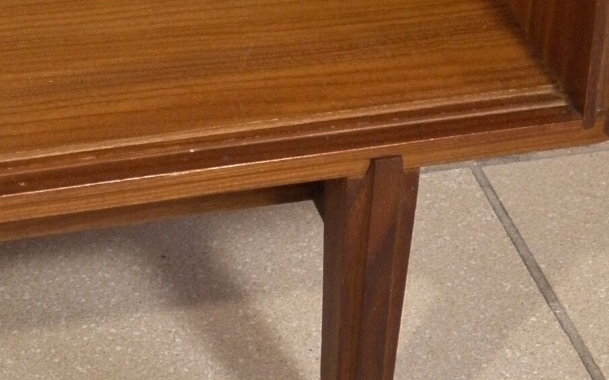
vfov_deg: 7.3
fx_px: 2937
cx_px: 113
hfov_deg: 11.8
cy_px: -224
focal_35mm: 177
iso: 250
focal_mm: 10.6
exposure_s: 1/8
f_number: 4.1
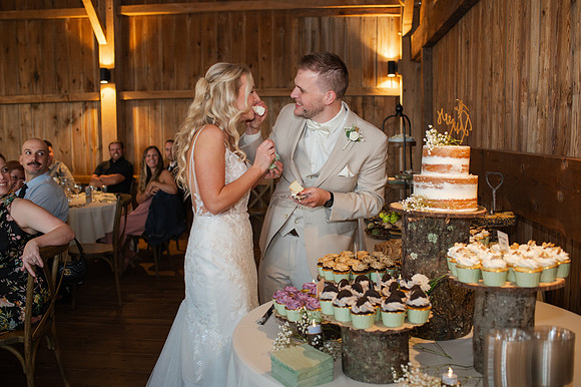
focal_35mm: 35
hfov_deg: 54.5
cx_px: 290
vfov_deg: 37.8
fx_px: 565
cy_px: 194
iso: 1000
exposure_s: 1/200
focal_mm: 35
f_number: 3.2
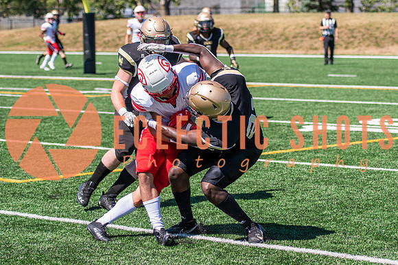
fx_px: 1429
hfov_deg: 15.9
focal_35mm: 129
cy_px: 103
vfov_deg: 10.6
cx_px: 216
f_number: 2.8
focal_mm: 70
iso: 160
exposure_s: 1/2500
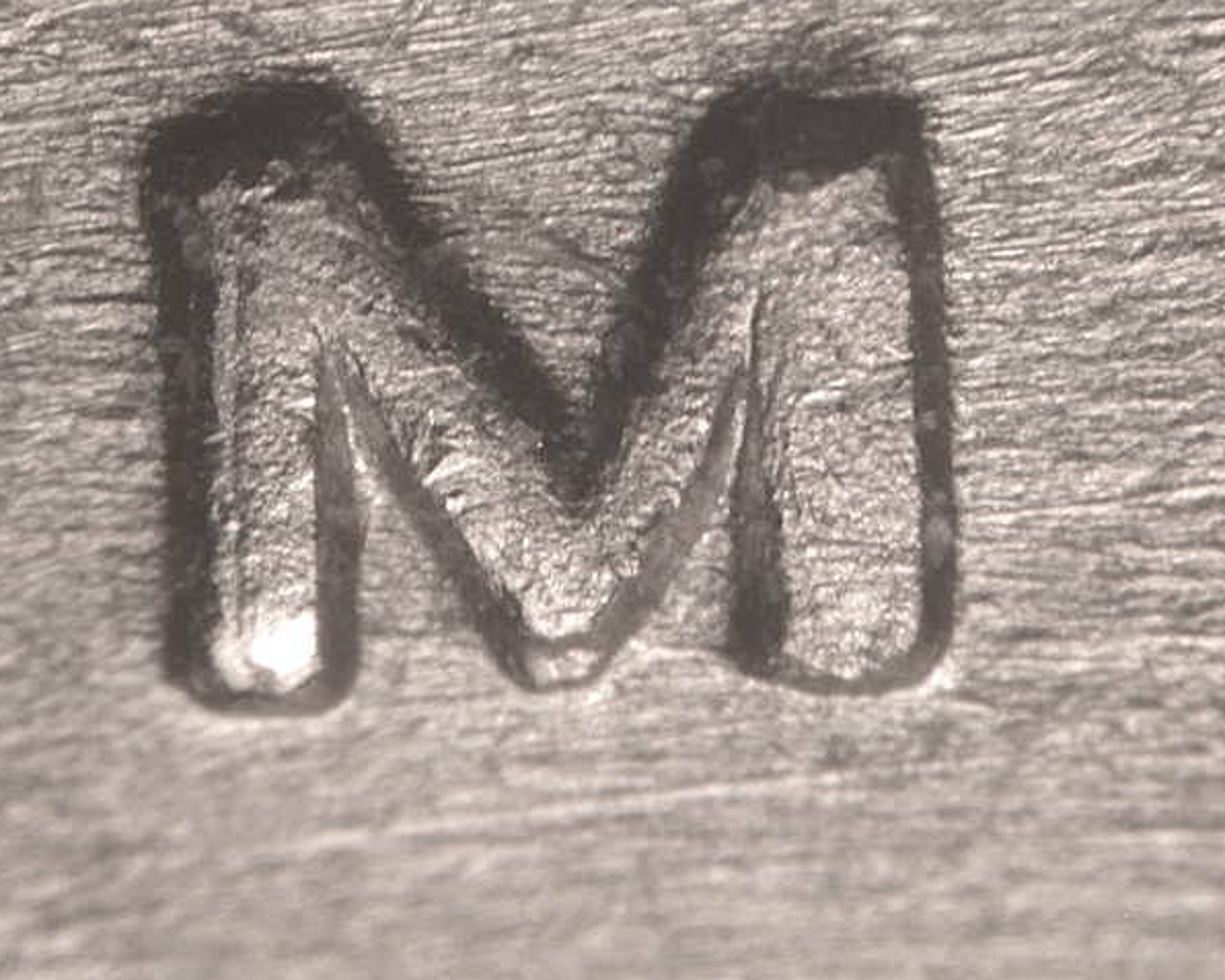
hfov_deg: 12.5
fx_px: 5584
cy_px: 491
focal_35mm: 154
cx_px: 615
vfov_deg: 10.0
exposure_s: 1/5.9
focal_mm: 30.4
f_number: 4.9
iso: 100
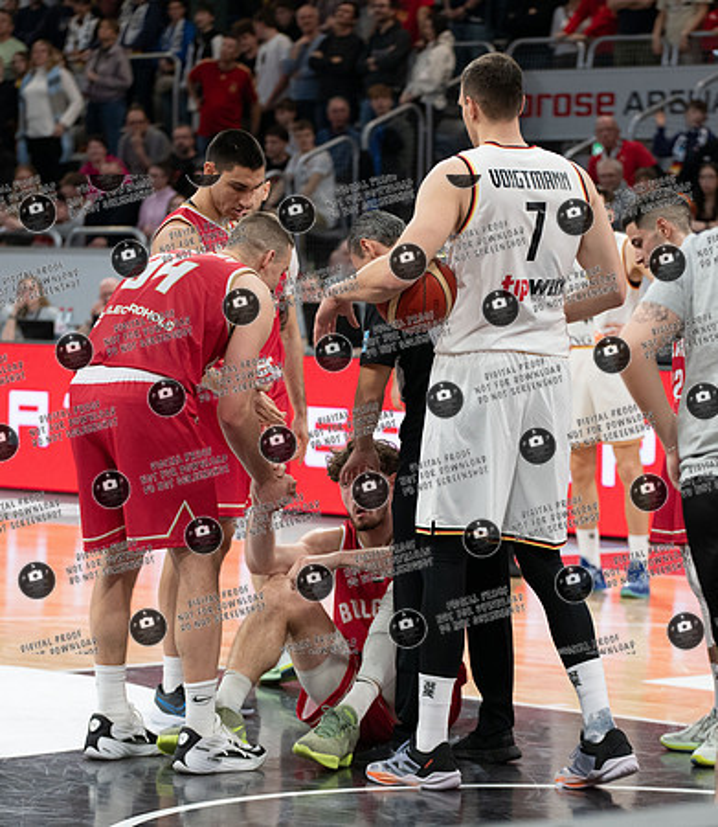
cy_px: 458
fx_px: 3891
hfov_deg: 10.5
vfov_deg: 12.1
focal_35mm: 154
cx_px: 374
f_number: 3.2
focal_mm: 102
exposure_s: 1/1000
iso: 1600
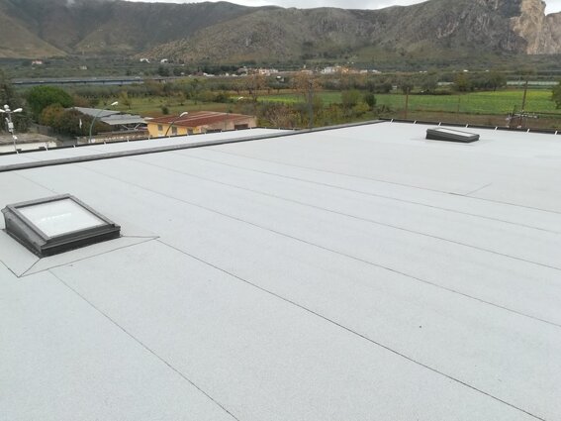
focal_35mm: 26
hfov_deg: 67.3
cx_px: 280
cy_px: 210
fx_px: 421
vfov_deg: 53.0
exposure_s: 1/319
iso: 50
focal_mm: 3.83
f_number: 2.2
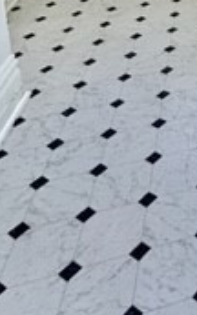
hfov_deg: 17.9
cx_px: 370
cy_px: -144
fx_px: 473
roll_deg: -1.1
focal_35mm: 55
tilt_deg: -10.5
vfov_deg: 27.2
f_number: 2.2
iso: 100
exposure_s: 1/120
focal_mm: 2.22
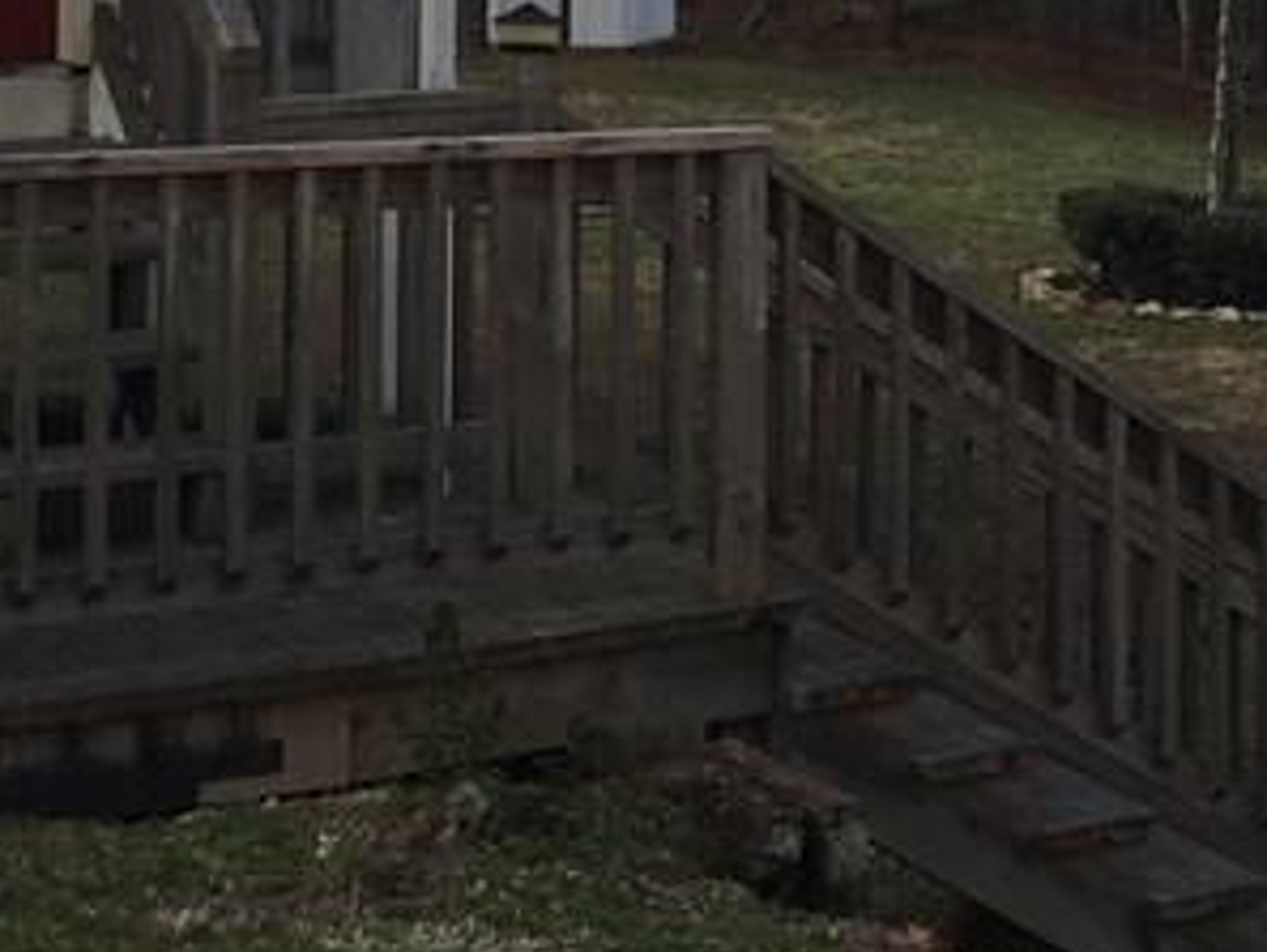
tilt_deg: +2.3
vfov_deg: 14.2
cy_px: -320
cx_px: 1182
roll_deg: +0.4
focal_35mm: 100
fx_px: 3662
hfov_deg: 19.2
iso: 32
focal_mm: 4.15
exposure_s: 1/520
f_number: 2.2
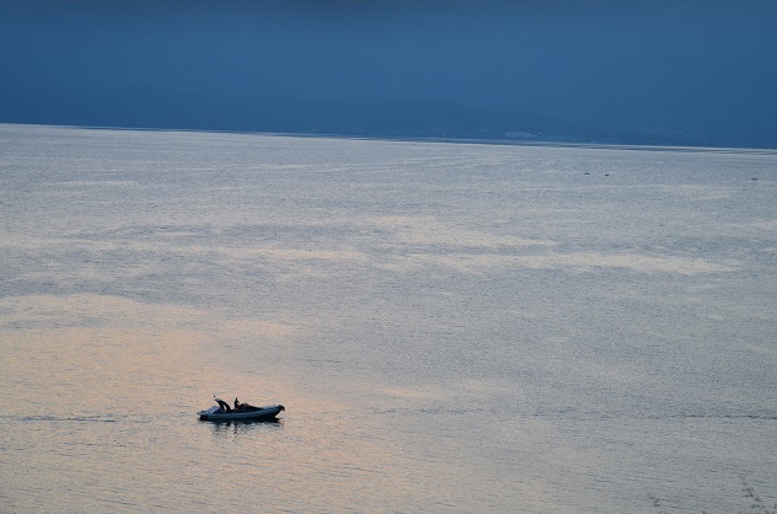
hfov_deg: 16.7
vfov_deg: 11.1
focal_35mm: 123
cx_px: 427
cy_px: 219
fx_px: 2648
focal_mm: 70
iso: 320
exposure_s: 1/125
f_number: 5.3
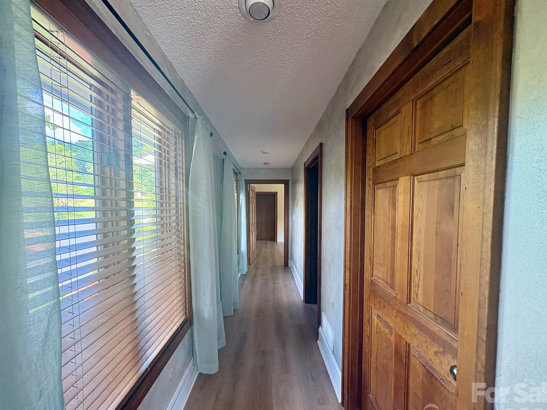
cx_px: 270
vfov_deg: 81.6
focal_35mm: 15
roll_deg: +0.0
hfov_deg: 98.2
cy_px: 219
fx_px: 237
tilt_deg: -2.4
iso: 250
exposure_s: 1/77
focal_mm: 2.22
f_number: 2.2
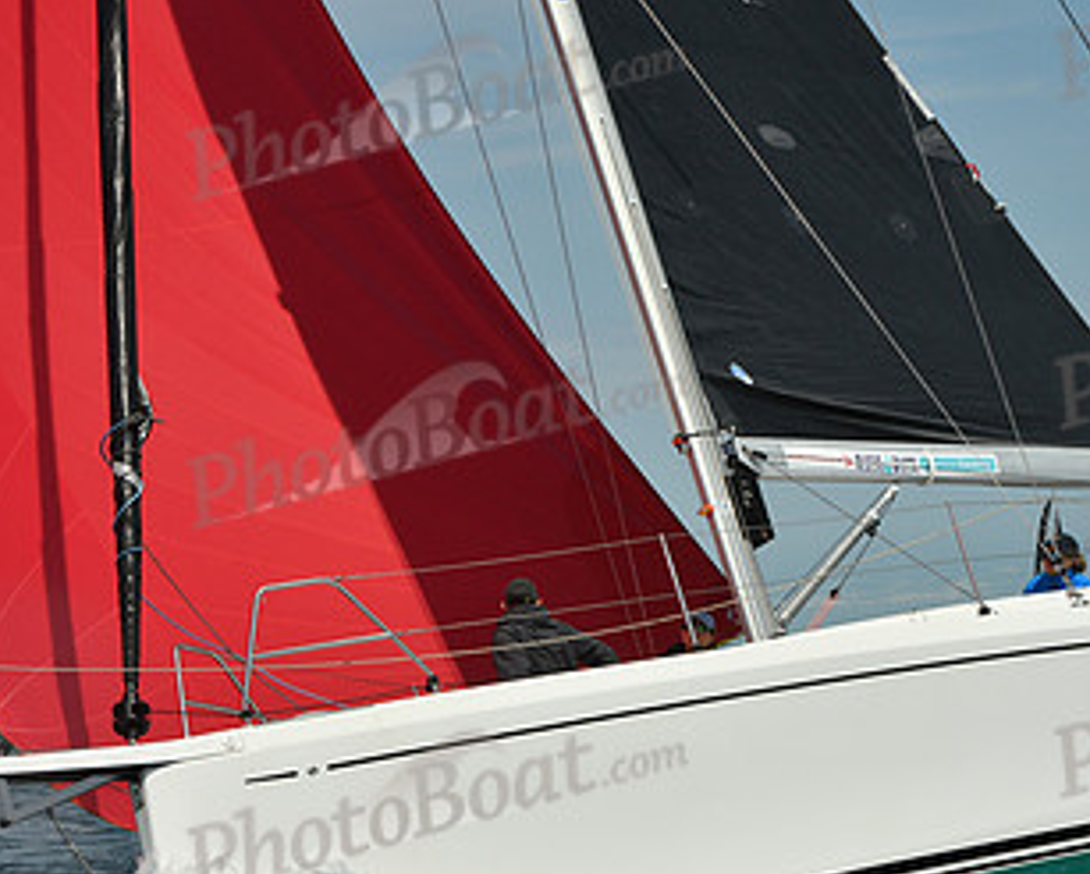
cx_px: 873
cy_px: 570
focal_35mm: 124
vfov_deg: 12.4
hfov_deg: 15.4
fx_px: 4003
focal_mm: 70
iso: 320
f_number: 13
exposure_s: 1/1000
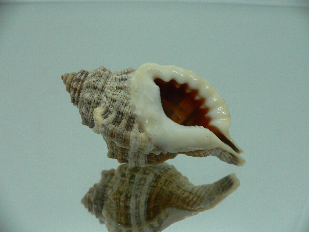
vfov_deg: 40.7
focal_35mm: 35
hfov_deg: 52.6
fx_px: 312
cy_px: 116
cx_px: 154
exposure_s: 1/60
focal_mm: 4.6
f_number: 2.8
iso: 80
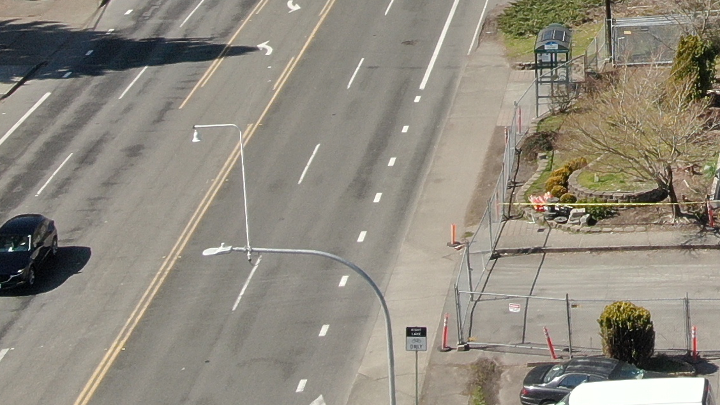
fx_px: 2139
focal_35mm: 112
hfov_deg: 18.2
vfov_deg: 10.5
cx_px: 862
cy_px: -154
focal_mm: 5
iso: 100
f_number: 3
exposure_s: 1/240
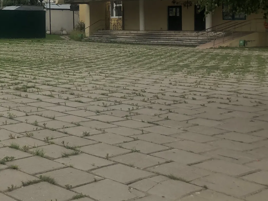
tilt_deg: +1.2
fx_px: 496
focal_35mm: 64
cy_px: 18
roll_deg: +0.3
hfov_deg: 28.5
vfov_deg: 22.4
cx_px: 5
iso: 20
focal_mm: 3.99
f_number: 1.8
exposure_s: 1/254
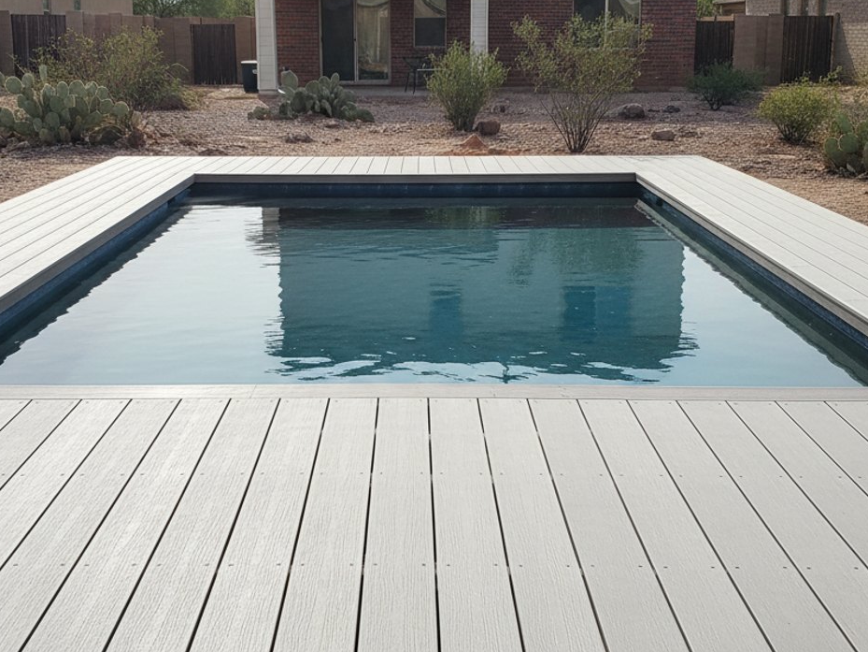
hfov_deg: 58.3
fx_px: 777
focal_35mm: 31
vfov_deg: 45.4
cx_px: 417
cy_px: 288
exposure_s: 1/849
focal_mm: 6.8
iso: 452
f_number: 1.68
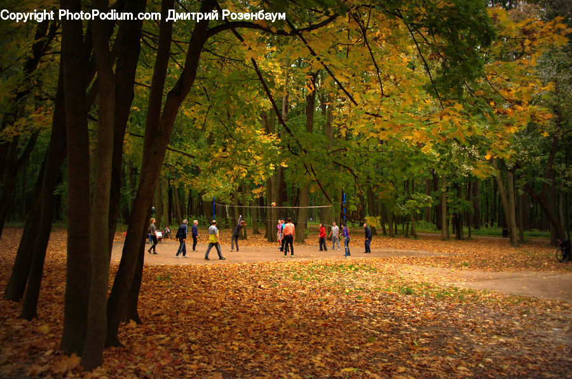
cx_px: 286
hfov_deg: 46.5
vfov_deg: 31.8
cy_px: 190
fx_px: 666
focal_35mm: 42
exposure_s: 1/80
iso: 2000
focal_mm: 42
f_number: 4.2
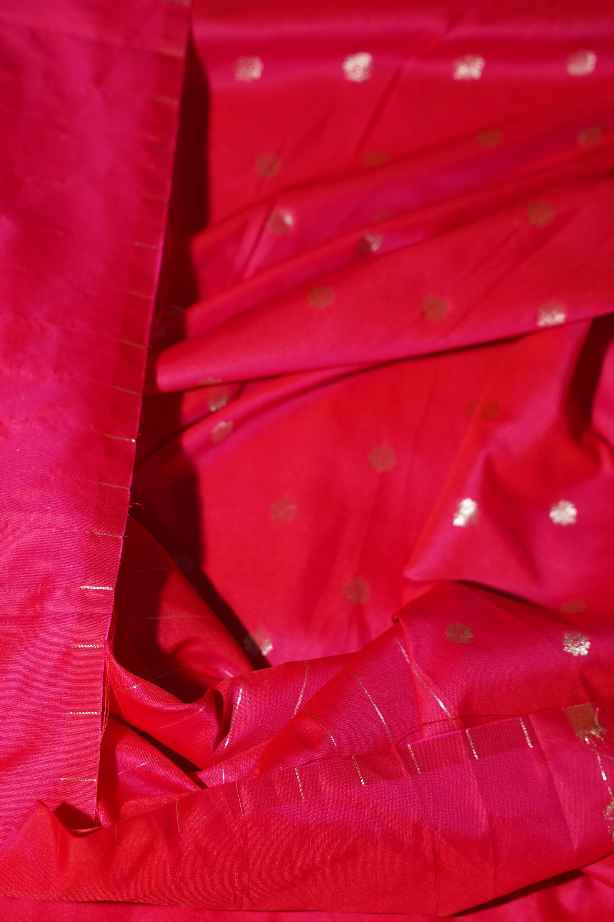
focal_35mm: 105
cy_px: 461
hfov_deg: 13.0
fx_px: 2686
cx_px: 307
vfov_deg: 19.5
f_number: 2.8
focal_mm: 70
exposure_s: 1/200
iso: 400
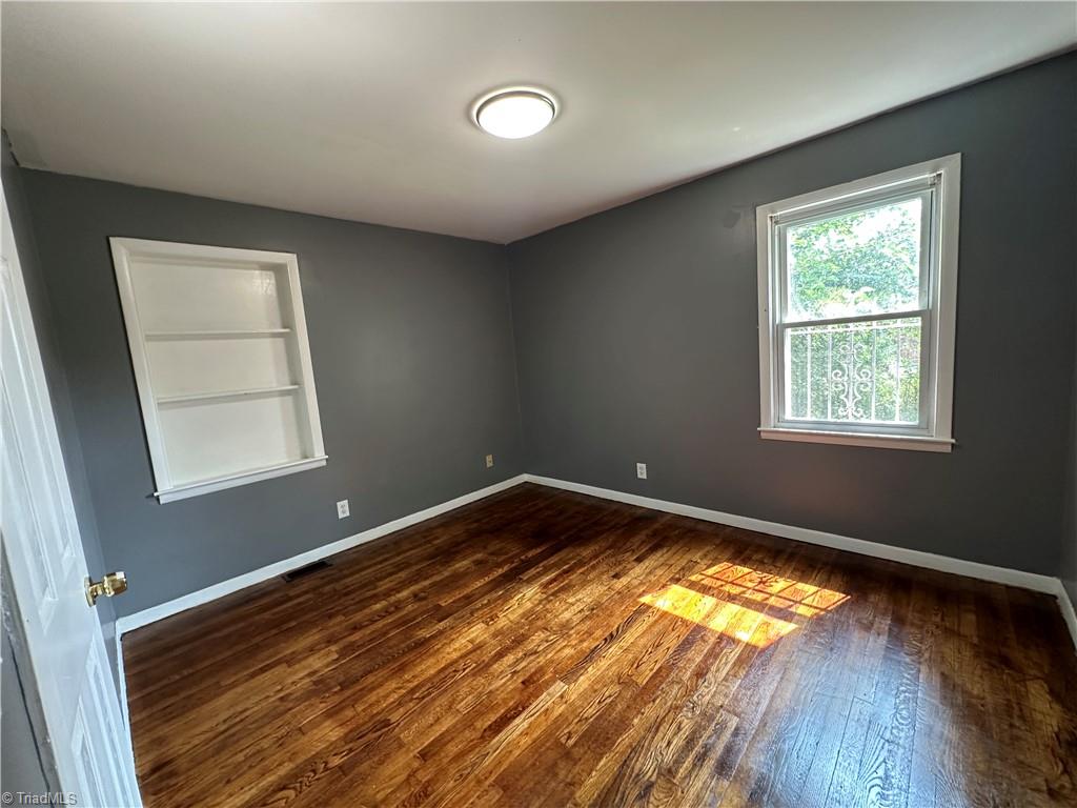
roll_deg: +4.6
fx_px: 436
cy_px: 404
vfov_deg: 85.7
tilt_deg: -6.4
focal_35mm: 14
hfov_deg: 102.1
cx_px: 538
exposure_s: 1/60
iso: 250
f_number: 2.2
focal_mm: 2.22
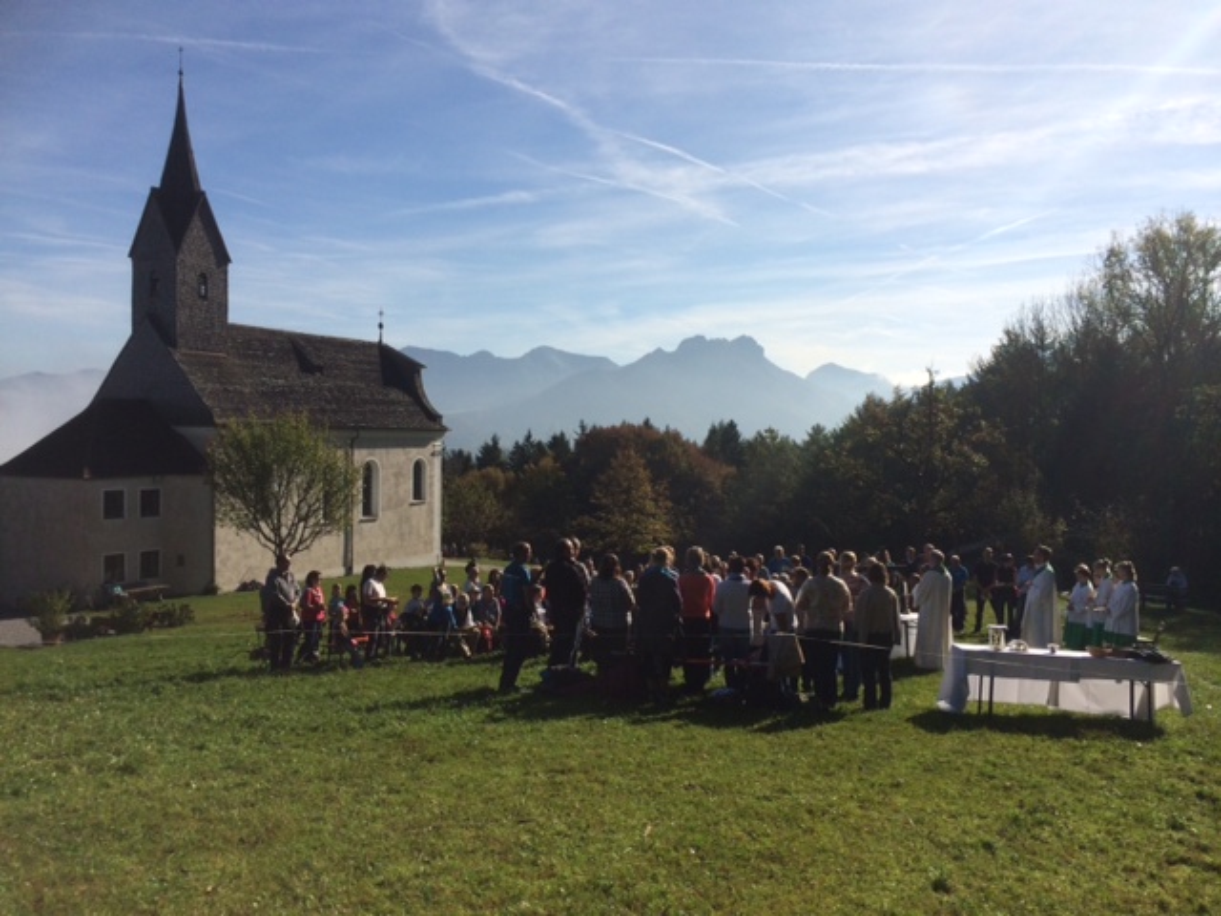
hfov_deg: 60.0
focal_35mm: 30
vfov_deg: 46.8
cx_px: 610
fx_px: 1058
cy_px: 458
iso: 40
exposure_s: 1/4115
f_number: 2.2
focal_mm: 4.12
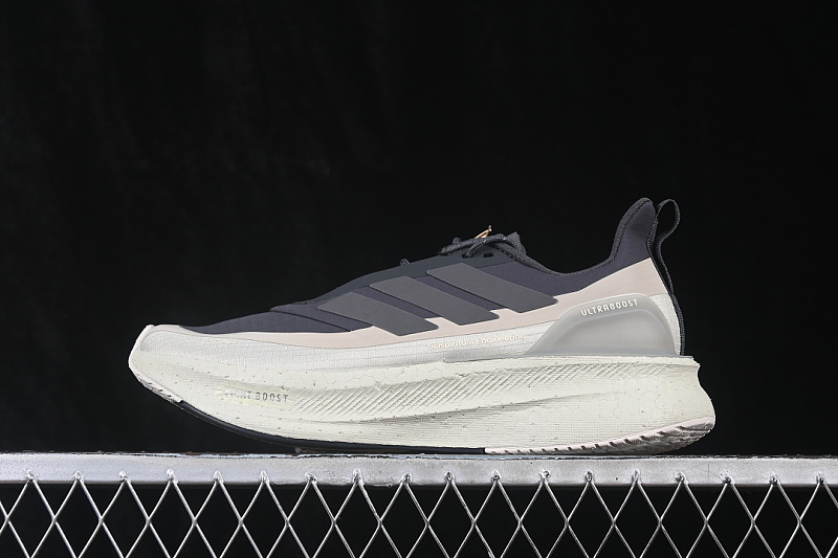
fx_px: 1745
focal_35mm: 75
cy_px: 279
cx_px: 419
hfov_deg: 27.0
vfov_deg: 18.2
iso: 160
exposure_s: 1/80
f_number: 7.1
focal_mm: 50
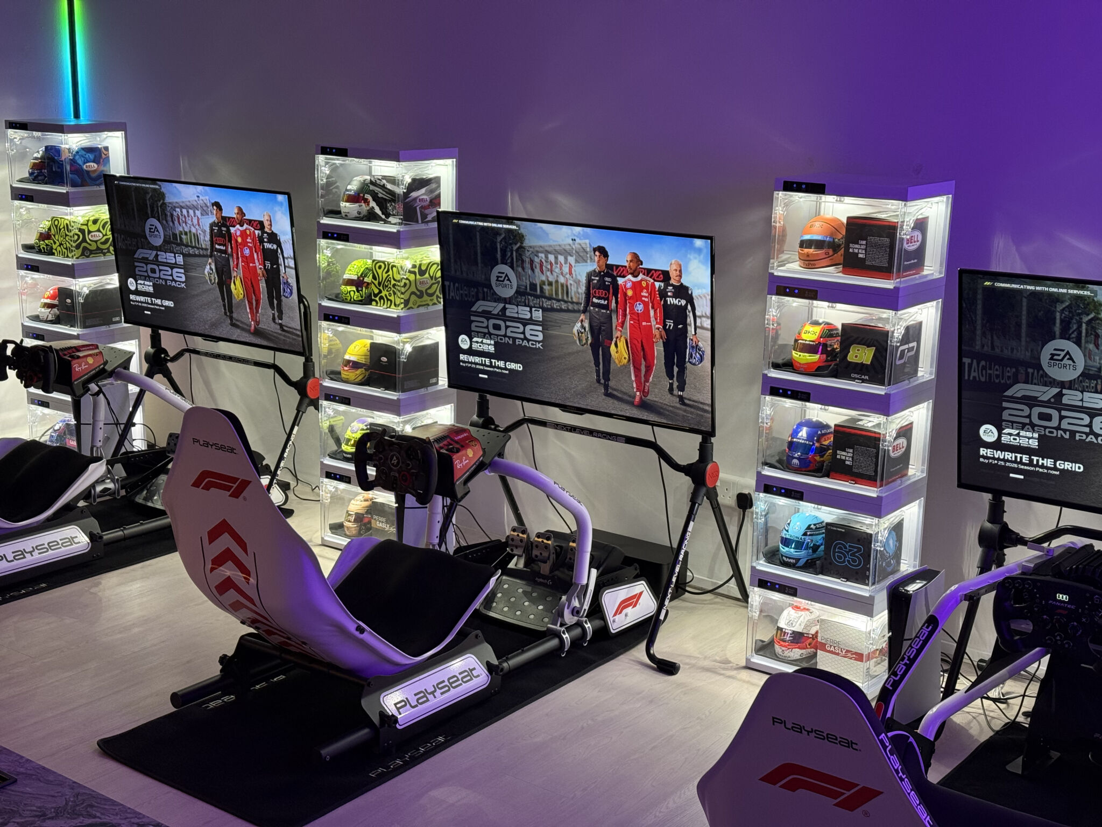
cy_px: 414
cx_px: 551
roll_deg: -0.9
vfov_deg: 30.3
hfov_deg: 39.7
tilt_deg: -12.9
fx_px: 1528
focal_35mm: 48
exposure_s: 1/59
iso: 160
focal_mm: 6.76
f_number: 1.78
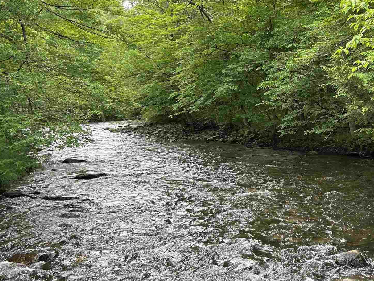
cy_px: 110
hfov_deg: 33.9
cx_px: 302
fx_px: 594
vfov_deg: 26.5
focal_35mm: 55
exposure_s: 1/121
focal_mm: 5.7
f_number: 1.5
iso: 64
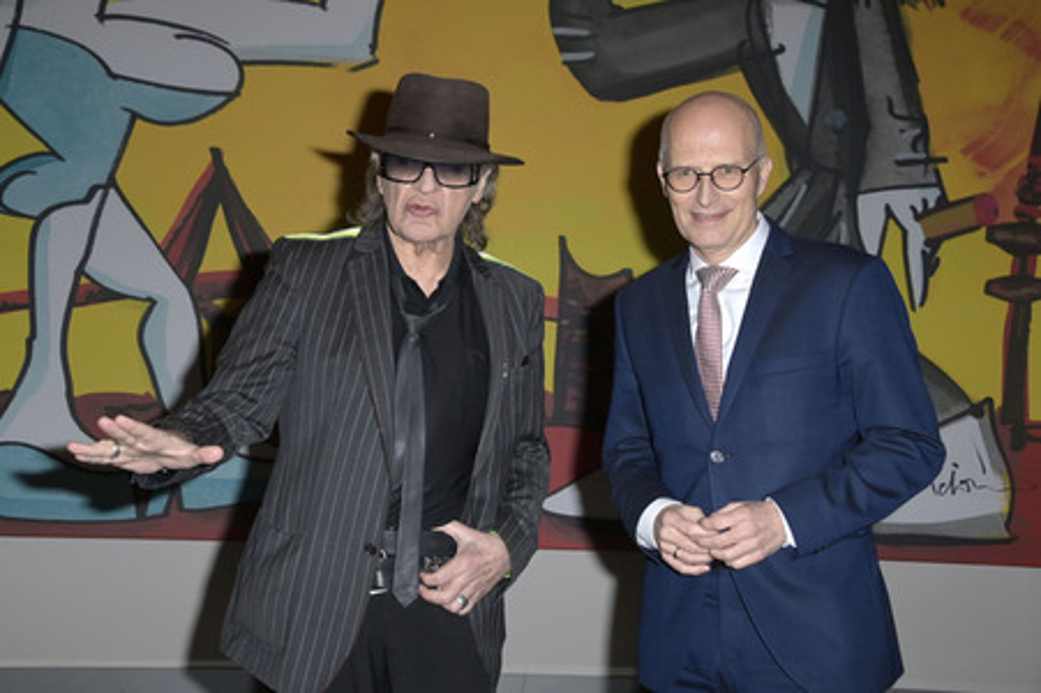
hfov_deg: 39.6
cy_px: 346
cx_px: 520
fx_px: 1445
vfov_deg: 27.0
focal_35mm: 50
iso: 1000
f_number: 5.6
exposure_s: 1/160
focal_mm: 50
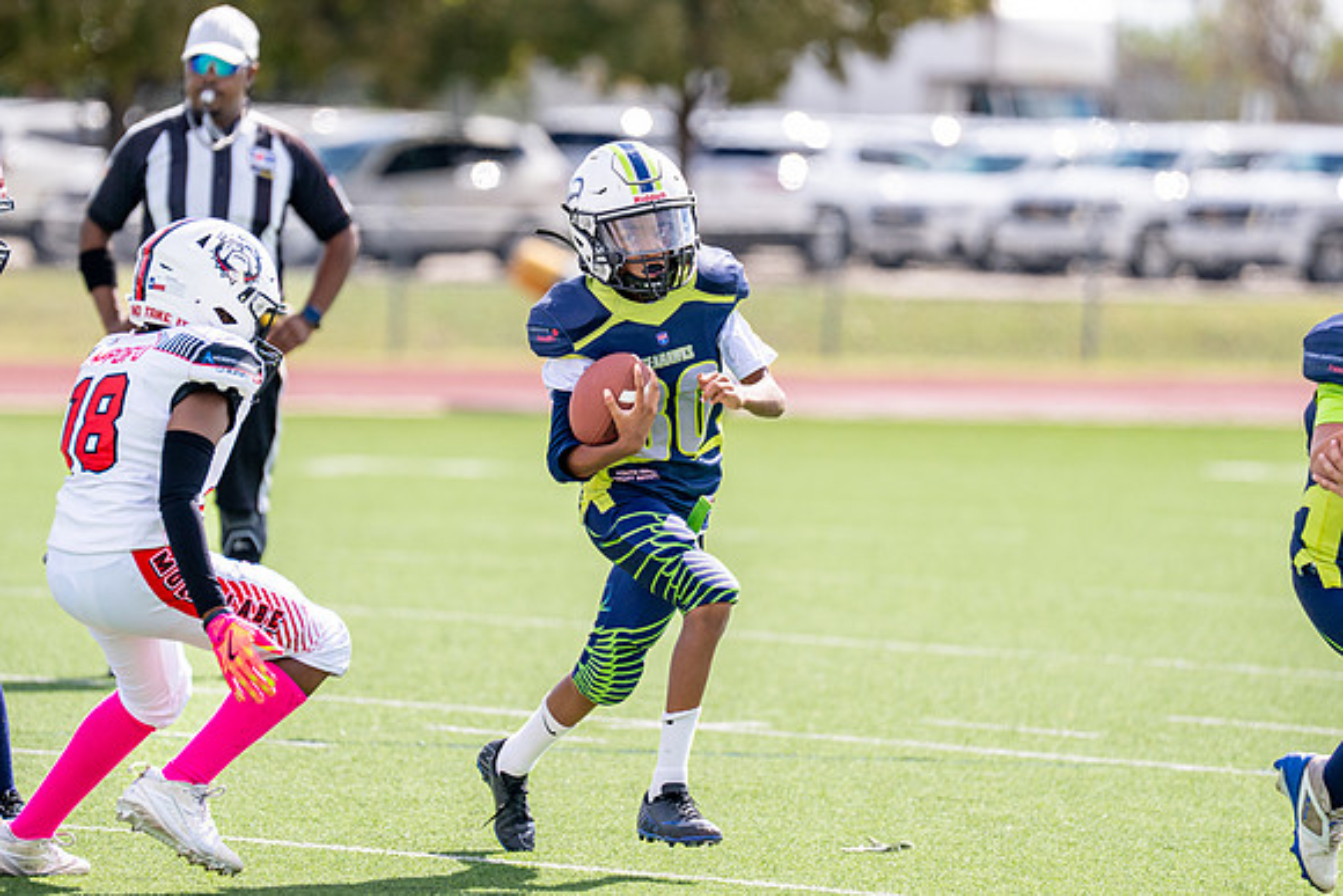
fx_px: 12226
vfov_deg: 4.2
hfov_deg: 6.3
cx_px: 526
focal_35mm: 328
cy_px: 343
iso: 250
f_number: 2.8
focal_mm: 200
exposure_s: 1/4000
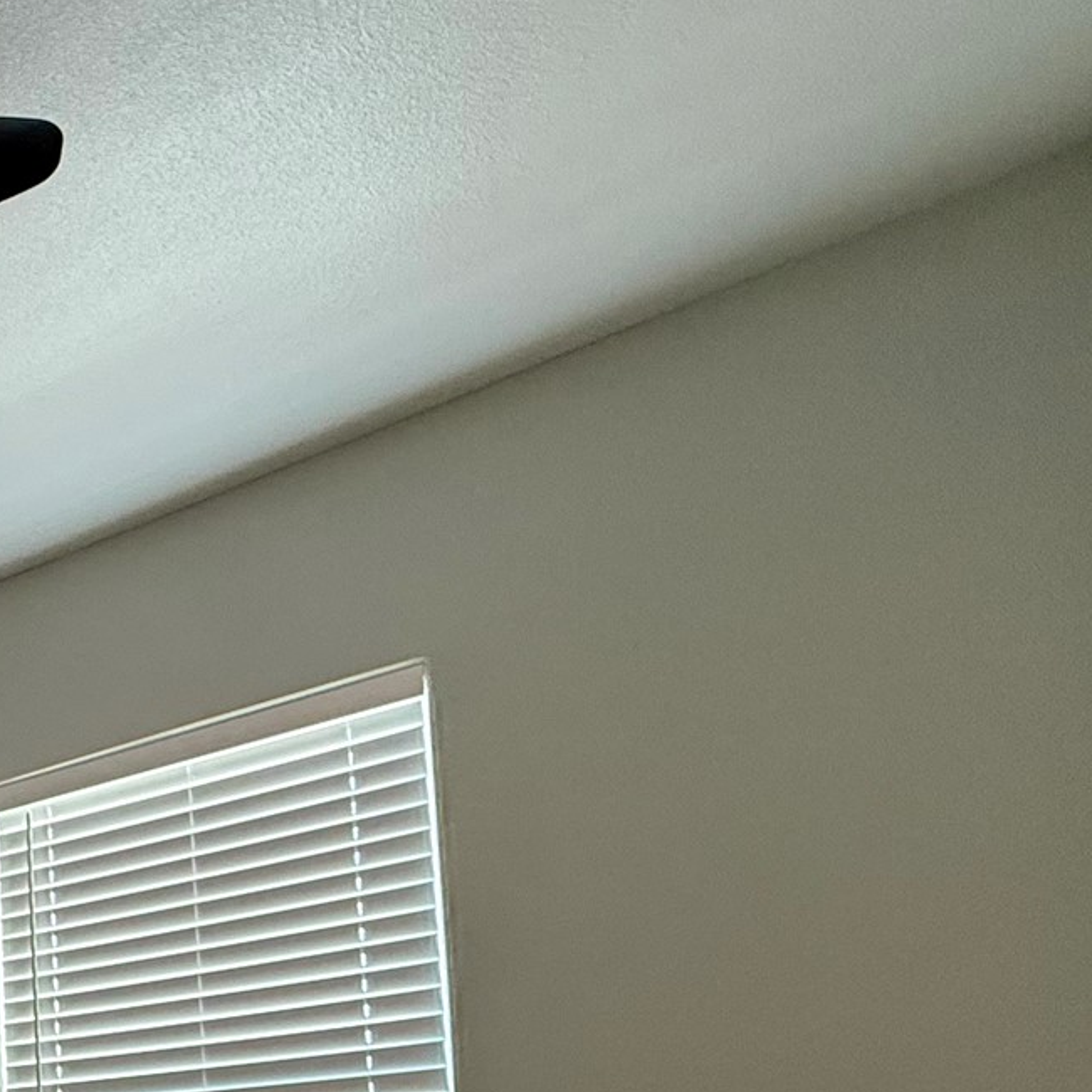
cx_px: -291
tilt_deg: +5.5
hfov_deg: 33.0
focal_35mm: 39
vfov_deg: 37.5
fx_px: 1392
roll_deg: +1.2
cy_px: 1129
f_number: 2.2
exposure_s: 1/60
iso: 320
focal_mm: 2.22
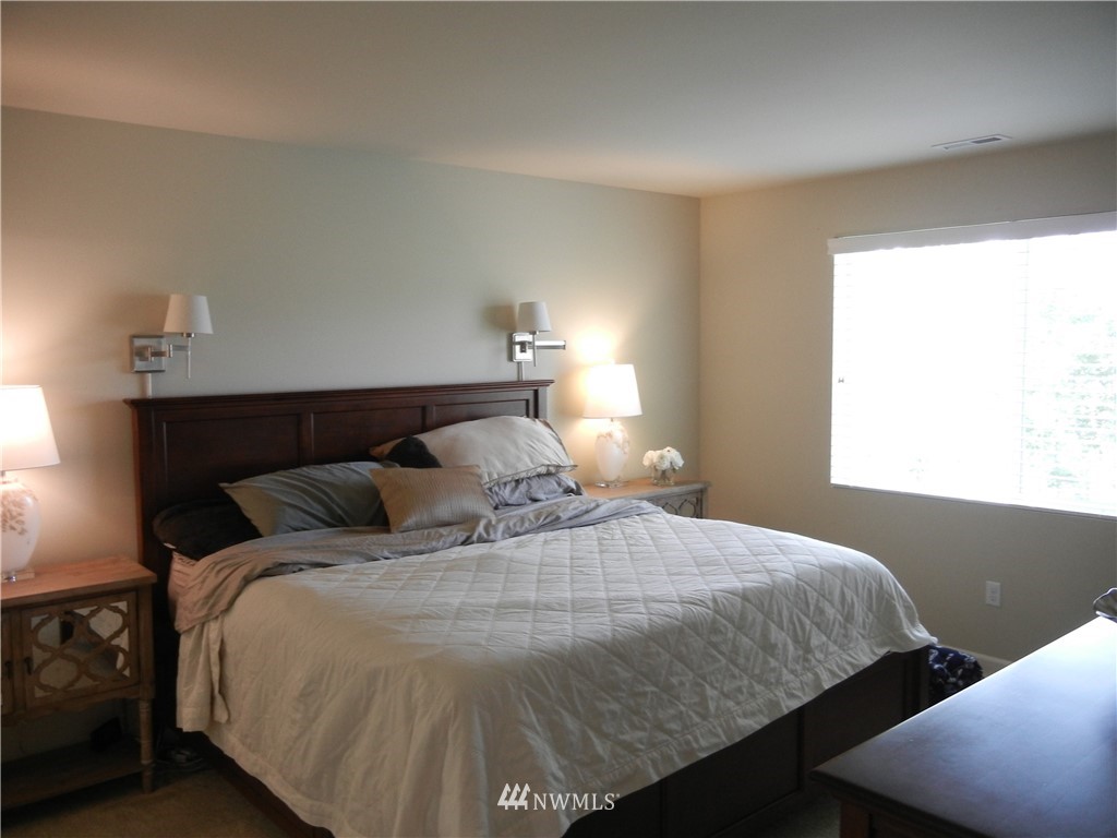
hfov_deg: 60.0
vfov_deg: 46.8
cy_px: 419
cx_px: 558
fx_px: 968
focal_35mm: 30
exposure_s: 1/30
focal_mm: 5.4
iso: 320
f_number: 3.5
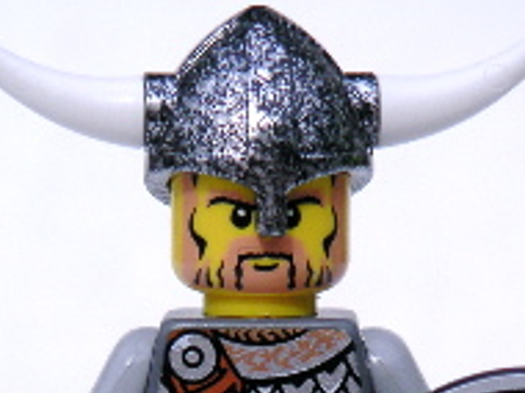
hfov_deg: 7.5
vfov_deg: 5.6
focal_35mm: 263
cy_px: 430
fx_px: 3984
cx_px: 257
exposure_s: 1/750
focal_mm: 17.1
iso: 50
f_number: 3.6
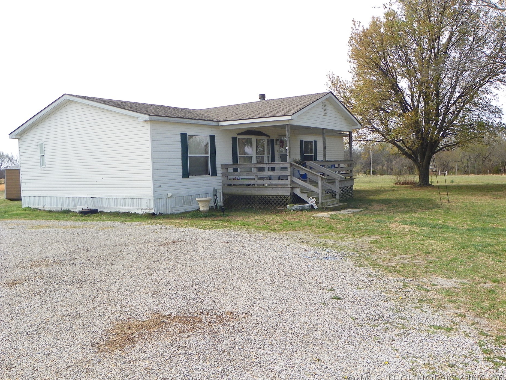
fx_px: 439
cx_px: 260
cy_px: 192
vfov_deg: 46.8
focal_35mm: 30
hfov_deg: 60.0
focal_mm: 5.2
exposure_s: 1/320
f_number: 4
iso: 64
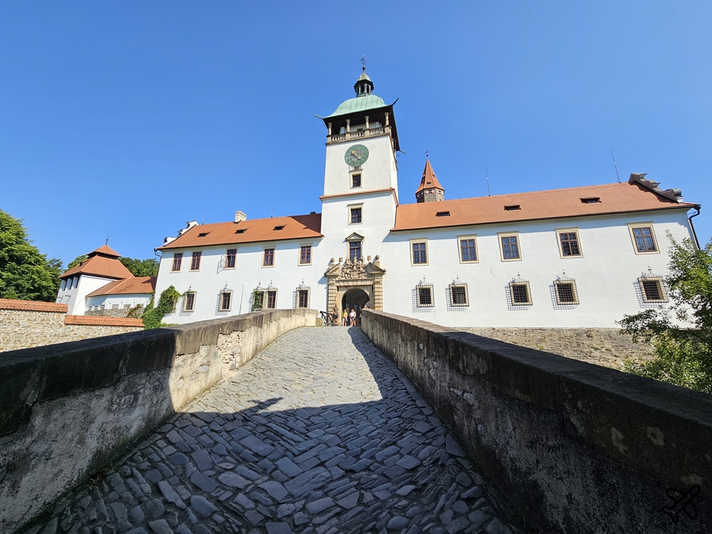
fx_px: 267
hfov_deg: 106.2
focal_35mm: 13
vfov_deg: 89.9
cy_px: 267
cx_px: 356
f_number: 2.2
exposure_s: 1/1681
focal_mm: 2.2
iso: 50
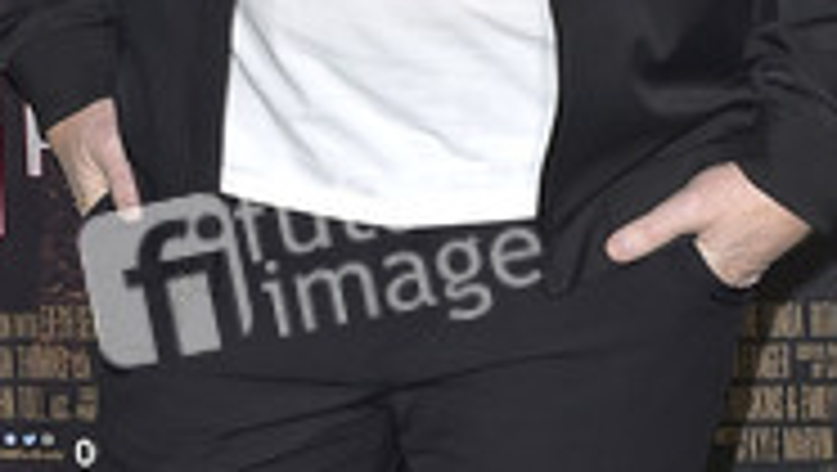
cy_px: -414
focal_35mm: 90
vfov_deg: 12.2
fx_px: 1999
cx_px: 443
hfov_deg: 23.6
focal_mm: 40
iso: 400
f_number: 6.3
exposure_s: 1/250
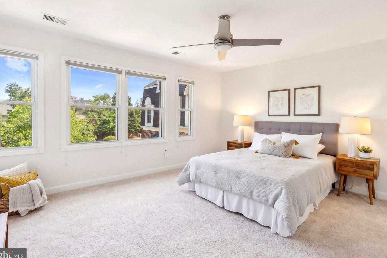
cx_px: 188
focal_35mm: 17
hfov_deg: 93.2
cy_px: 126
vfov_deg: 70.5
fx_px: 183
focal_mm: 16
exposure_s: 1/60
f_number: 10
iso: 1000
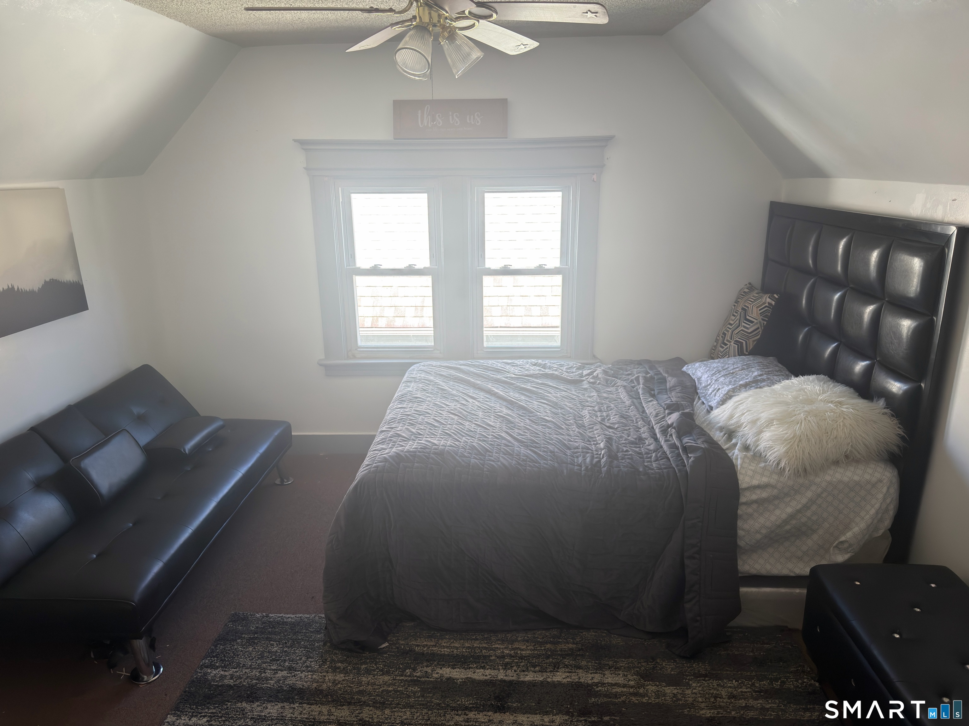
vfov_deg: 56.8
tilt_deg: -14.6
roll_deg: +0.0
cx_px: 484
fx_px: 672
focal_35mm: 24
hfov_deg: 71.6
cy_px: 363
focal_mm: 6.76
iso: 160
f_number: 1.78
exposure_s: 1/193
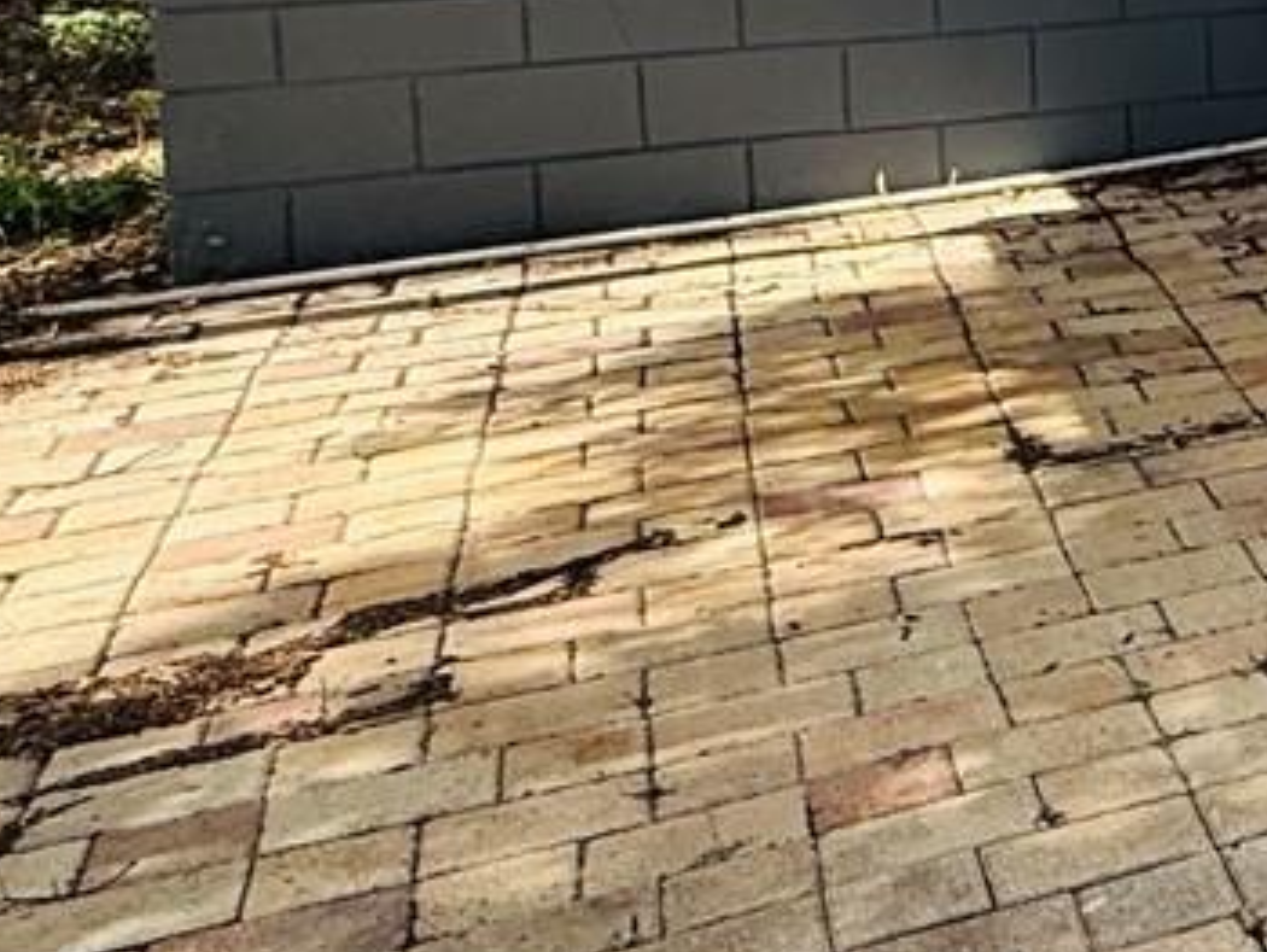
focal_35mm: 64
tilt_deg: -3.9
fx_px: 2344
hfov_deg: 21.5
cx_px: 2201
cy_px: -127
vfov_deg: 21.6
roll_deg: -0.9
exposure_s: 1/411
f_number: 2.2
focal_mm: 2.22
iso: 64
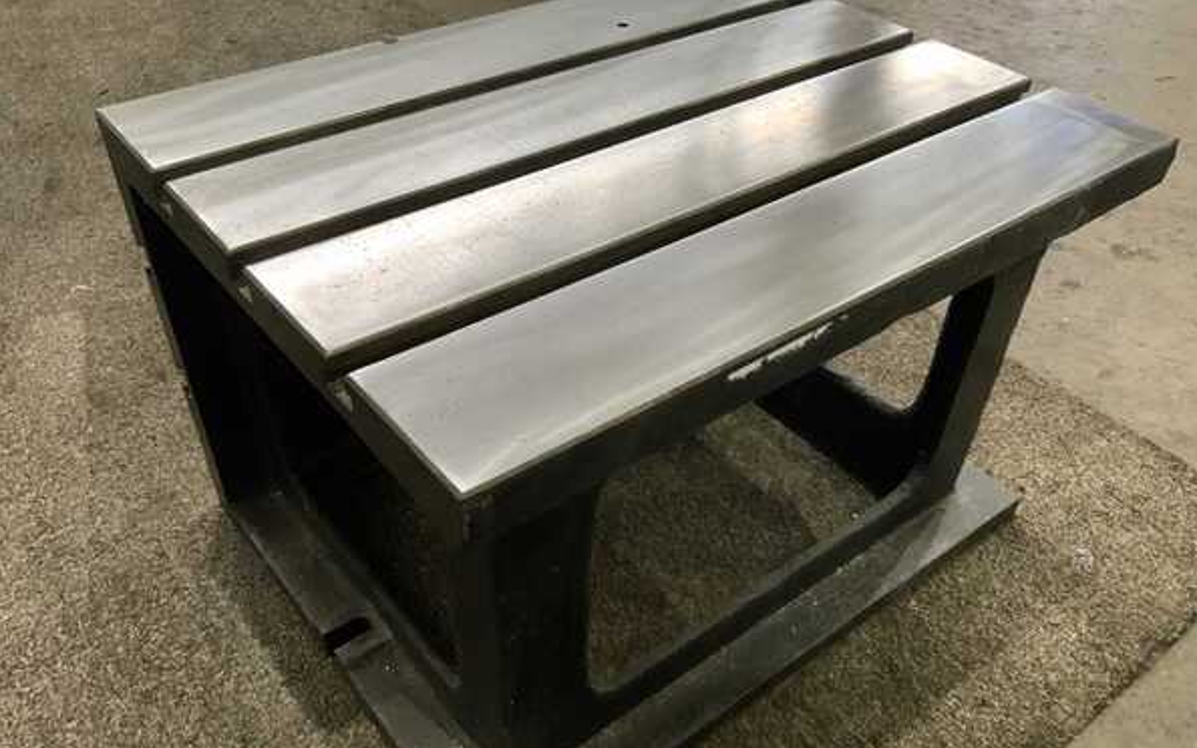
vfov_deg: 40.4
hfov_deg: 61.2
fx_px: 1011
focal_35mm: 31
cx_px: 600
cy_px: 448
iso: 160
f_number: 1.8
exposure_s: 1/60
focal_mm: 3
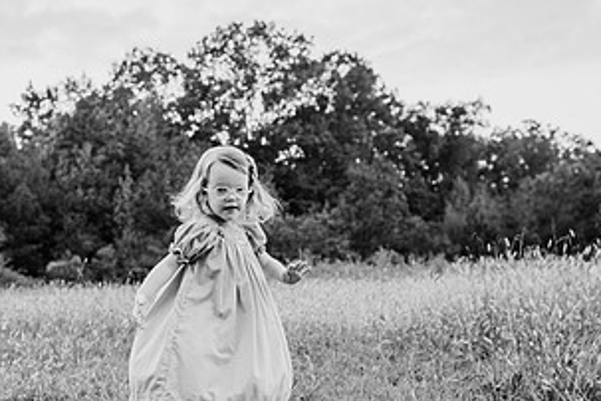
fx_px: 768
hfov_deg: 42.3
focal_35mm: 46
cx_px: 214
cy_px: 261
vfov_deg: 29.1
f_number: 2.8
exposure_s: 1/320
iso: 500
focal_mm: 24
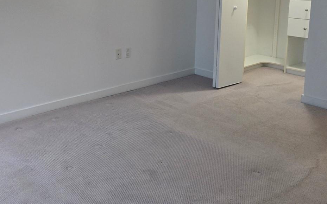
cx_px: 95
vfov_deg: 29.8
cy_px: 38
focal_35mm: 42
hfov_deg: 46.1
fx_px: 374
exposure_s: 1/120
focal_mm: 5.4
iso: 800
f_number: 1.8
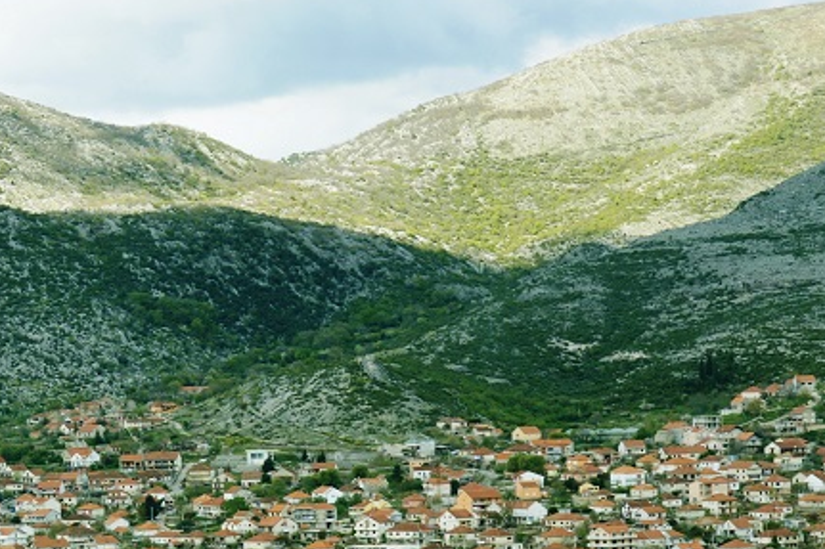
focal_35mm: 134
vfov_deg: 10.1
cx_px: 100
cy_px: 647
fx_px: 3069
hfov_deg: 15.2
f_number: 6.3
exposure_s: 1/160
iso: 100
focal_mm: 32
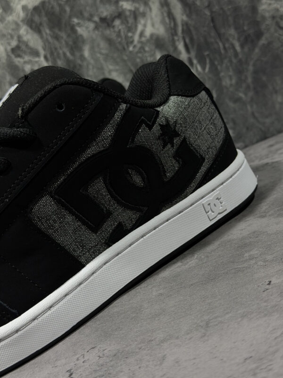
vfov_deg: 39.7
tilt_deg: -11.3
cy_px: 189
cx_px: 142
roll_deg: +25.4
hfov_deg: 30.3
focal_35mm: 48
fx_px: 523
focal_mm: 6.76
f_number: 1.78
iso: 400
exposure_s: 1/40
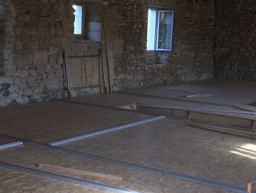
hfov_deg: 28.8
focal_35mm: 67
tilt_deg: -7.8
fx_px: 496
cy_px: 106
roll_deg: -1.7
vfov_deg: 21.9
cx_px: 93
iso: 40
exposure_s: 1/100
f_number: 2.2
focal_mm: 4.15
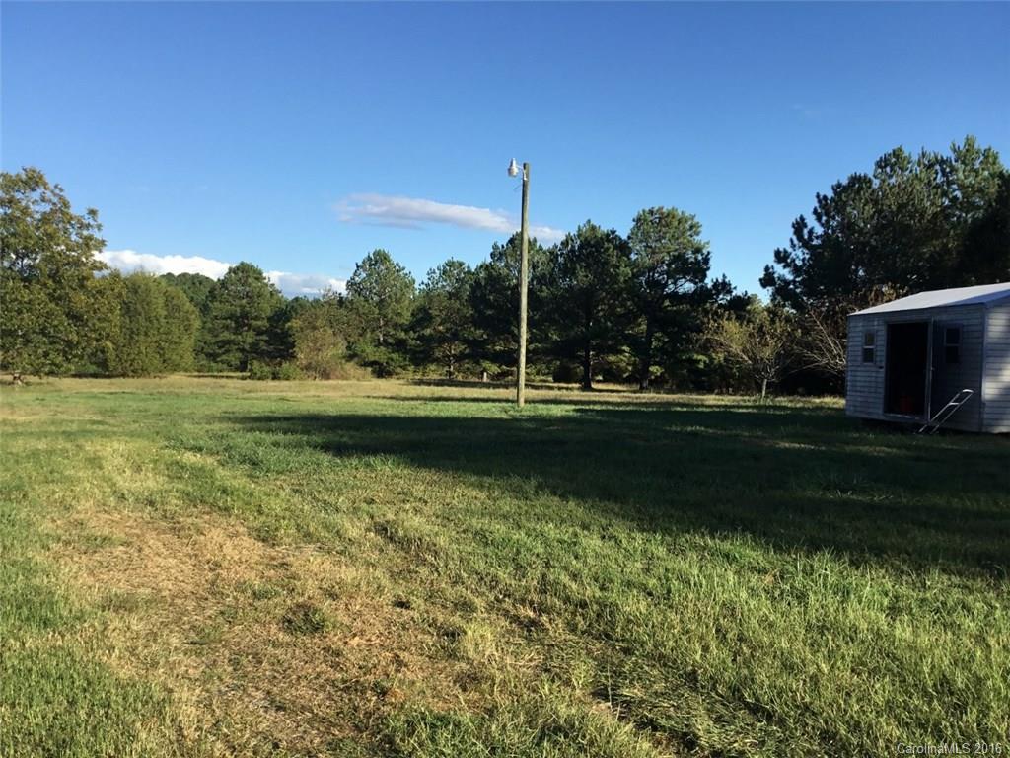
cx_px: 505
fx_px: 904
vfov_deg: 45.4
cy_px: 379
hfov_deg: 58.4
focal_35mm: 31
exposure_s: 1/936
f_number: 2.4
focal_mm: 3.3
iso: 25
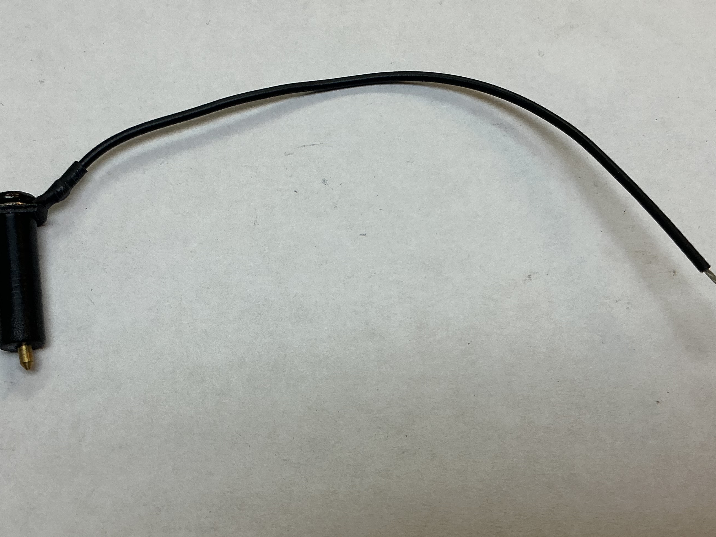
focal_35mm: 45
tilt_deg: -70.1
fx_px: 931
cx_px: 351
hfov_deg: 42.1
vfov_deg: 32.2
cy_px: 267
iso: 20
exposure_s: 1/100
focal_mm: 3
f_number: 1.8
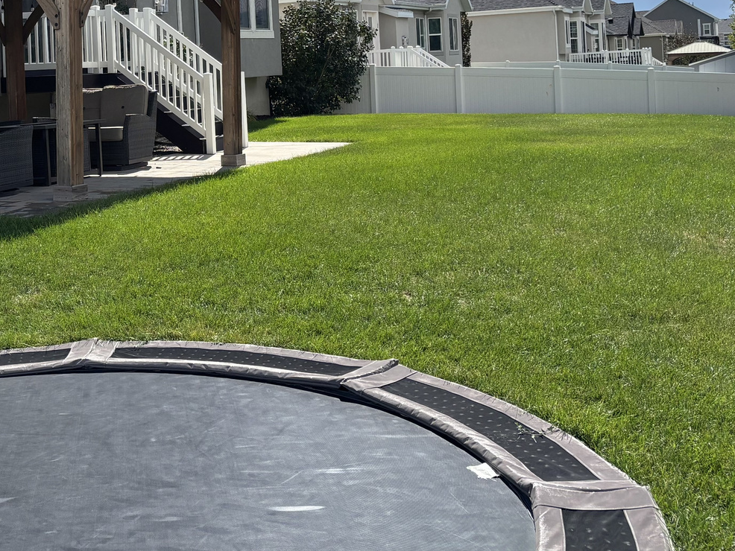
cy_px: 87
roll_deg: +3.4
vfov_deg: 26.4
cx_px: 156
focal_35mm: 54
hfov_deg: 34.5
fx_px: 1147
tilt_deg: +0.5
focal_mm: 5.96
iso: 50
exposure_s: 1/4425
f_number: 1.6
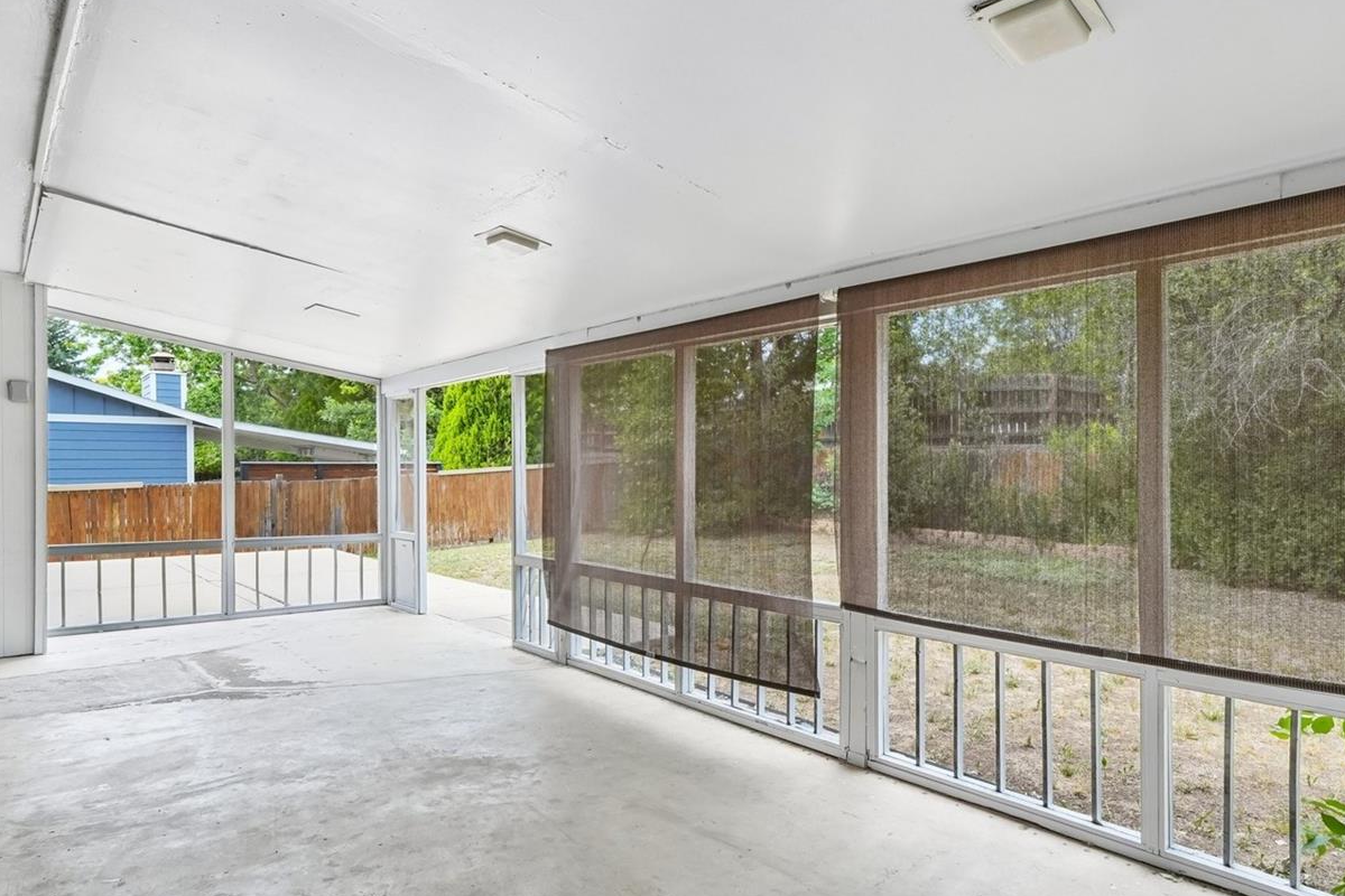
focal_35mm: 20
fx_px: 747
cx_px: 785
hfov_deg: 83.3
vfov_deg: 61.9
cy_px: 459
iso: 800
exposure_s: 1/40
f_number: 8
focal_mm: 10
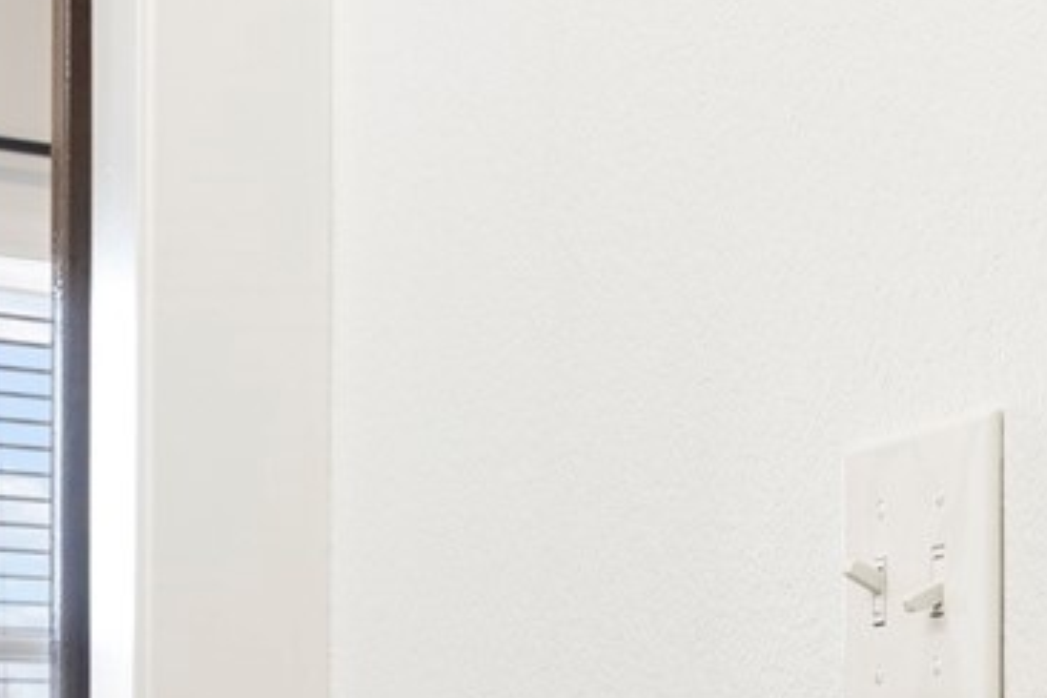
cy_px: 797
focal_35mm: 89
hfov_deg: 20.2
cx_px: 1499
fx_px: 2588
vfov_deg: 14.9
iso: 160
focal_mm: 16
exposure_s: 2.5
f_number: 8
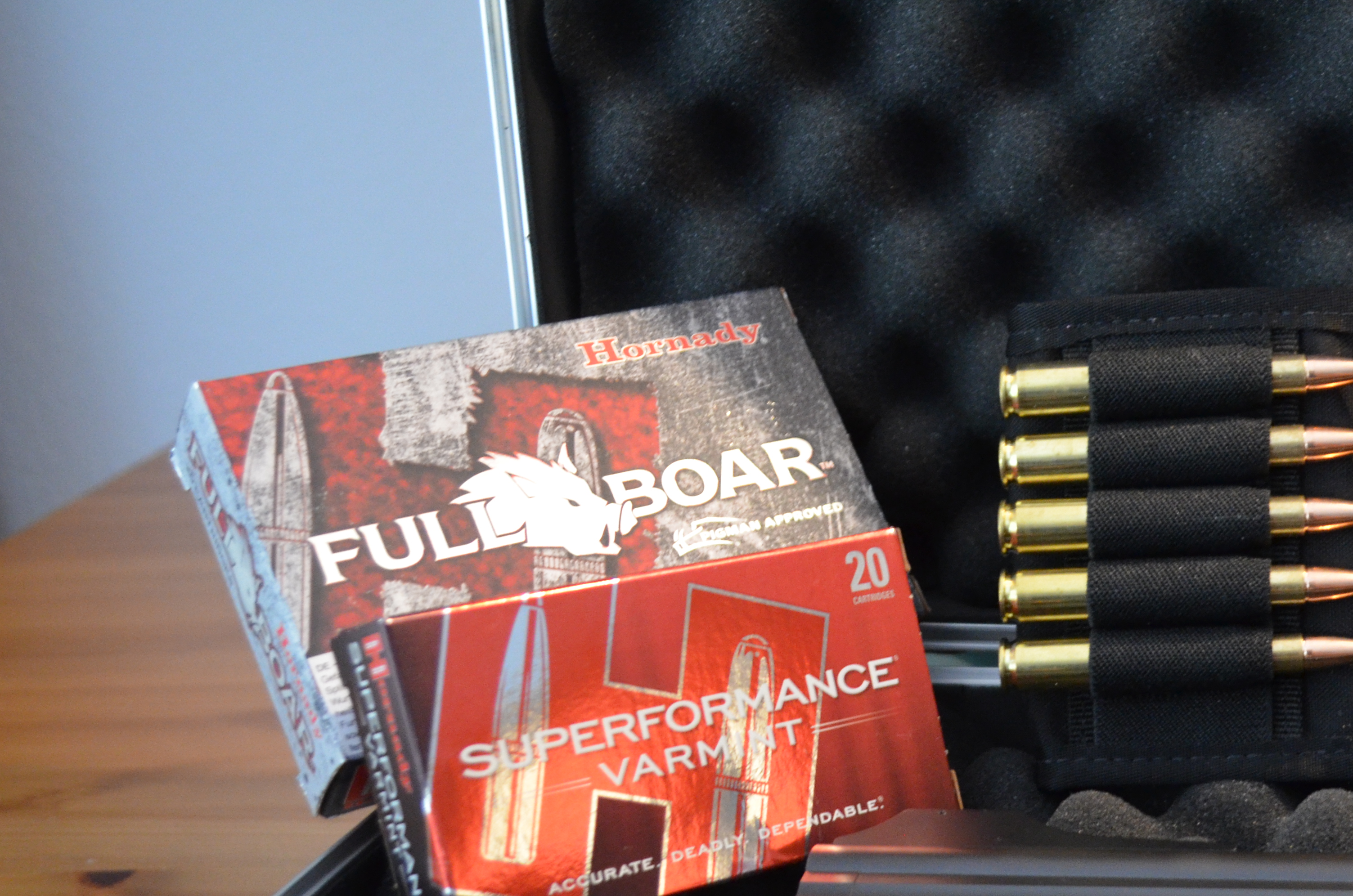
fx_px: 2213
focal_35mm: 59
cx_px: 1097
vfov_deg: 22.5
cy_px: 732
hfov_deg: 33.0
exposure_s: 1/30
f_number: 4
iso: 1800
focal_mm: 24
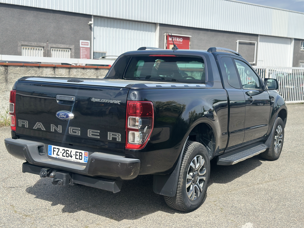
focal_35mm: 48
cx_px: 152
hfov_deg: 39.7
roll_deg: -1.5
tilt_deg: -6.9
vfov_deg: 30.3
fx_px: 422
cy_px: 114
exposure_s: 1/3731
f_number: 1.78
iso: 100
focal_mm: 6.86
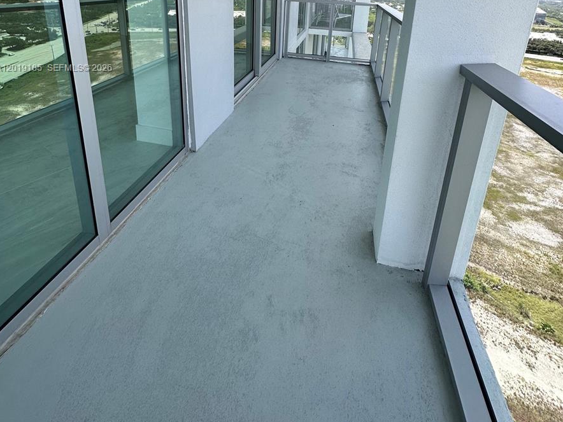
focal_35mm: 19
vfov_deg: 61.4
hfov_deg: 84.7
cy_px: 69
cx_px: 281
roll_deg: -1.3
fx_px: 309
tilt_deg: -16.5
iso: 50
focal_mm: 2.22
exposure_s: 1/917
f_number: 2.2
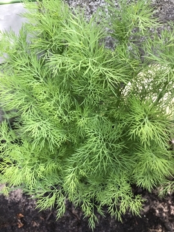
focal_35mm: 28
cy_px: 116
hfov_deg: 49.7
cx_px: 87
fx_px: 188
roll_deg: +3.4
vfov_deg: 63.4
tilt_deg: -44.1
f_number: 1.8
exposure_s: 1/90
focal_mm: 3.99
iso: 32
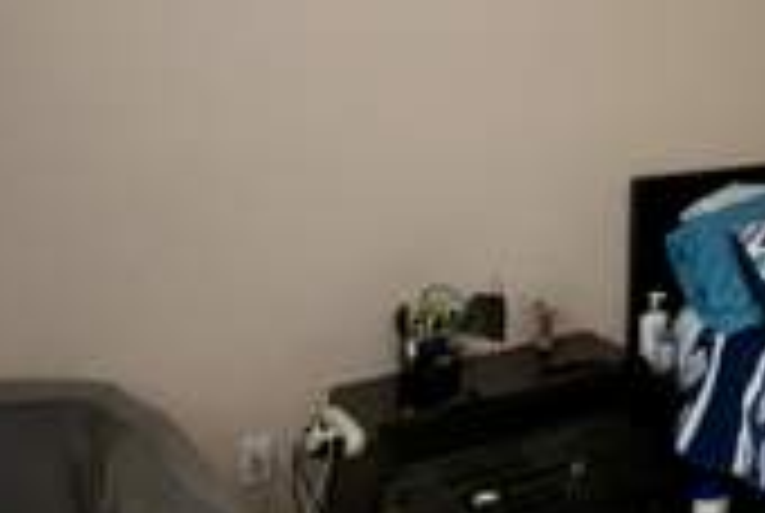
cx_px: 1026
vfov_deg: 32.7
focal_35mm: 41
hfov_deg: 33.0
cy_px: 299
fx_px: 873
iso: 320
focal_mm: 2.22
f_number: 2.2
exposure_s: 1/121
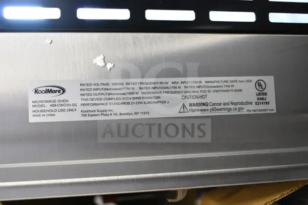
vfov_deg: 29.9
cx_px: 154
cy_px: 102
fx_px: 385
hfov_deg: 43.6
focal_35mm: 45
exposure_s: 1/80
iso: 6400
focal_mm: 30
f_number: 4.5
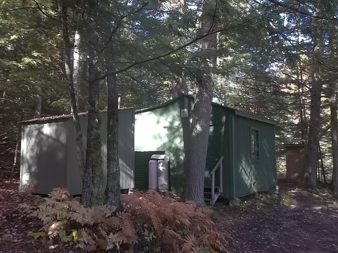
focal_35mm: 33
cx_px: 169
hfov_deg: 55.4
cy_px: 126
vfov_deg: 42.9
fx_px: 322
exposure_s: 1/30
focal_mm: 5.9
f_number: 3.3
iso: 80
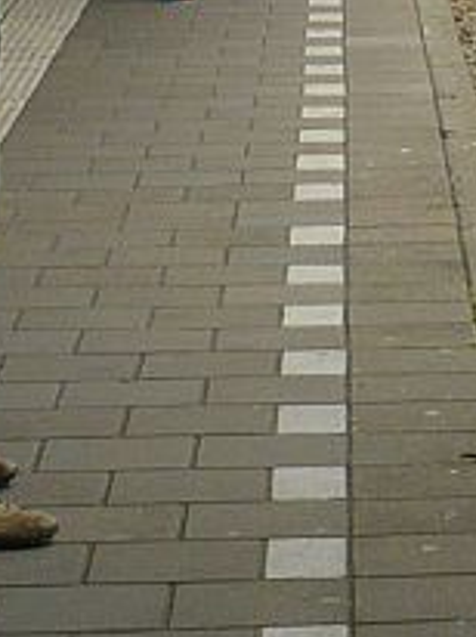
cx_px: 1218
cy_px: -322
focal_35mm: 204
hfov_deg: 6.8
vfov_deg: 9.4
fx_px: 3748
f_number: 2.8
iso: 100
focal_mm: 5.8
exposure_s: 1/320
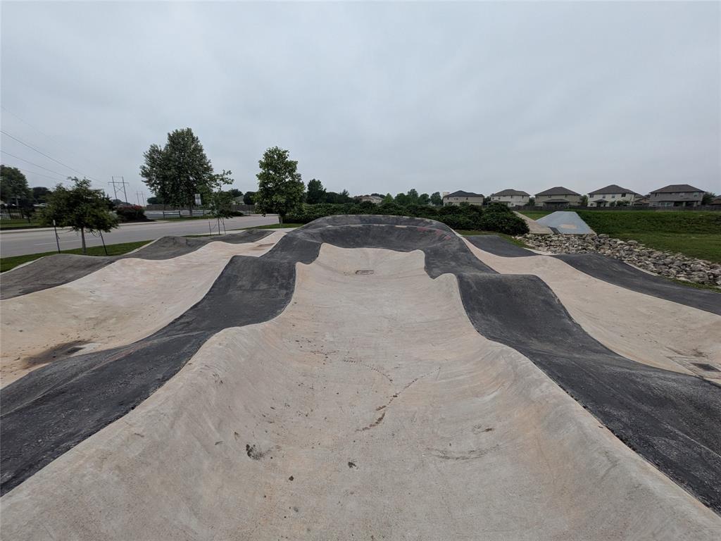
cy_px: 270
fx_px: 292
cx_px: 360
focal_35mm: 14
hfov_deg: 102.1
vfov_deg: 85.7
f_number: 2.2
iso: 99
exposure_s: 1/120
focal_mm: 1.83
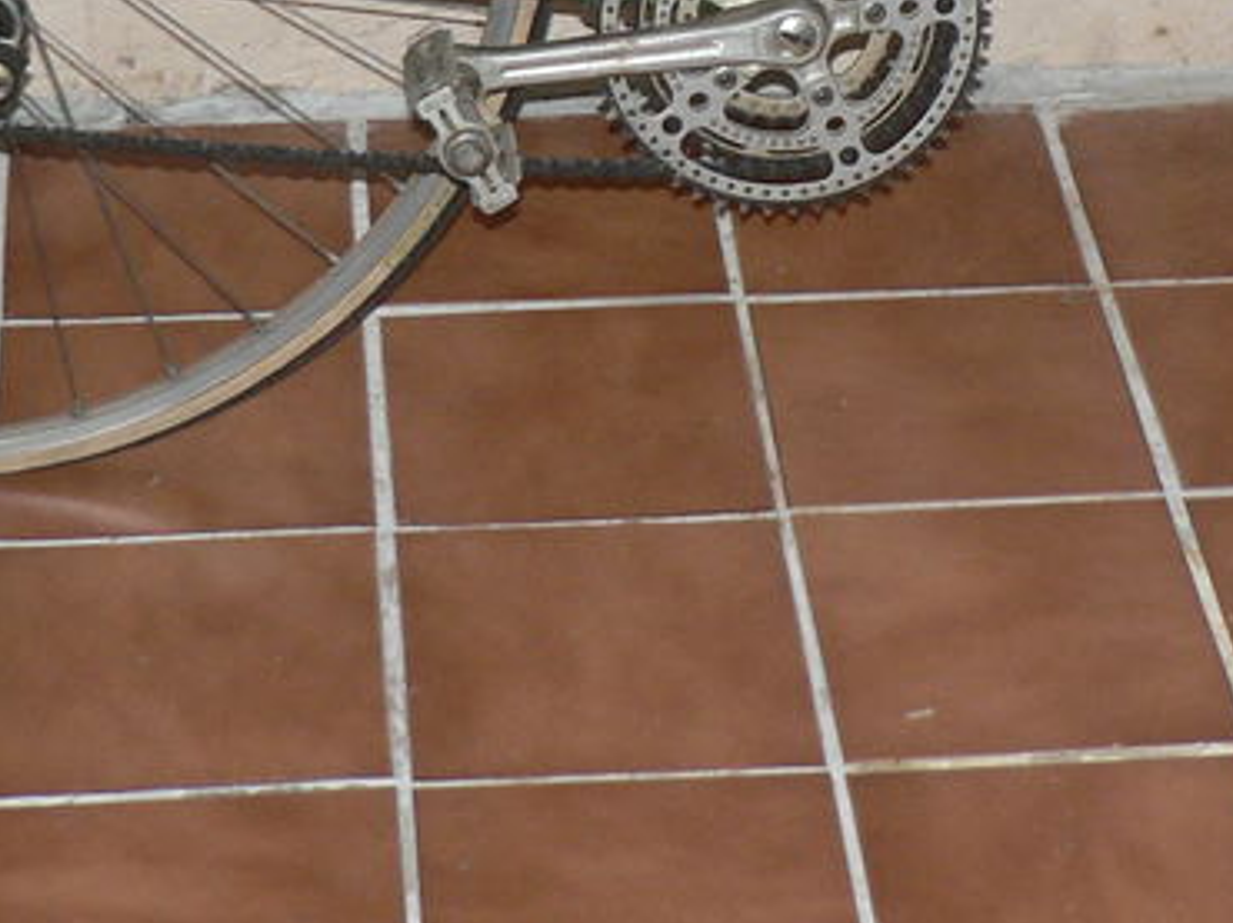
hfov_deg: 16.5
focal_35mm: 119
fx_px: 4236
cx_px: 806
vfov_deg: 12.1
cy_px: -280
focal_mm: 7.4
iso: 150
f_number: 2.8
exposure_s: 1/60
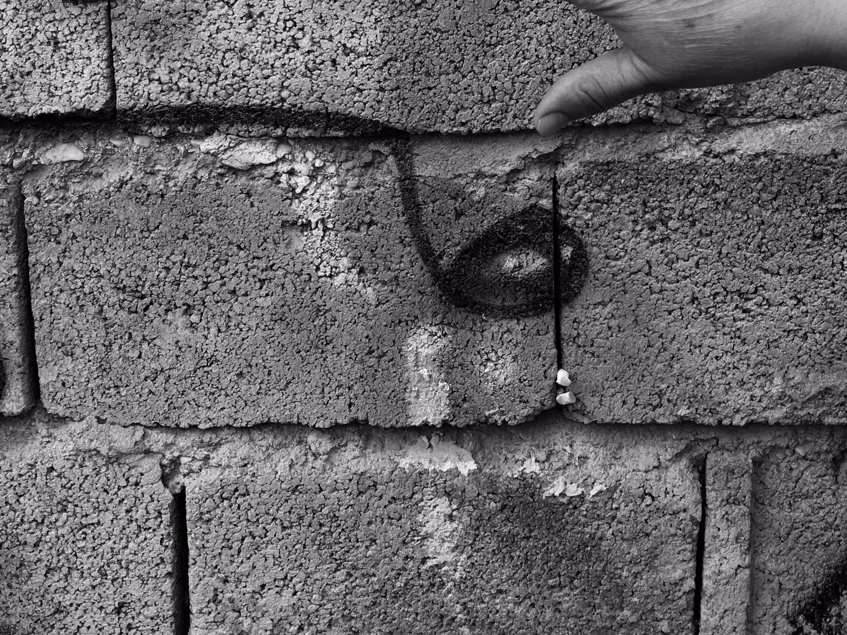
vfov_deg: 26.6
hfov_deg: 36.0
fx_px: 1297
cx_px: 509
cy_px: 64
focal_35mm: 53
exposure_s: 1/100
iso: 32
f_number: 2.2
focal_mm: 4.15
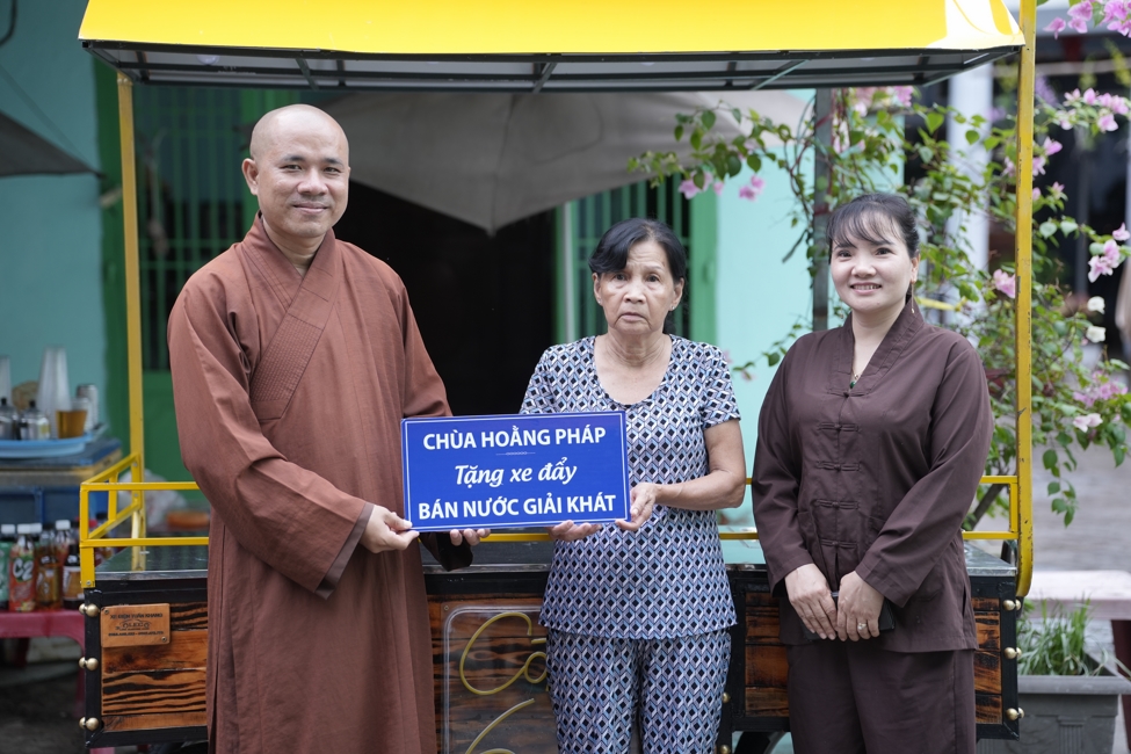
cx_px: 566
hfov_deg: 24.5
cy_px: 377
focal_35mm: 83
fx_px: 2607
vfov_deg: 16.5
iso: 250
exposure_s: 1/320
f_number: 2.8
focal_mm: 83
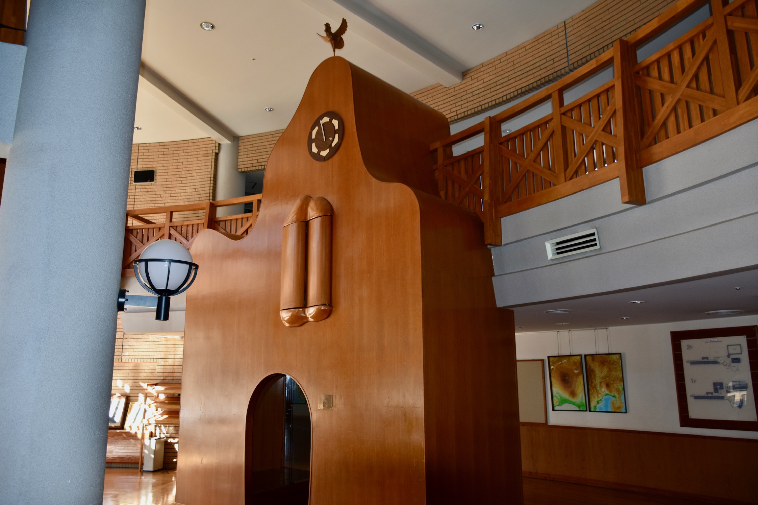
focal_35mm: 27
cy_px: 252
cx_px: 379
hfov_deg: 67.4
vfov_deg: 47.9
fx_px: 568
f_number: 3.5
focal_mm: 18
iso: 280
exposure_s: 1/125
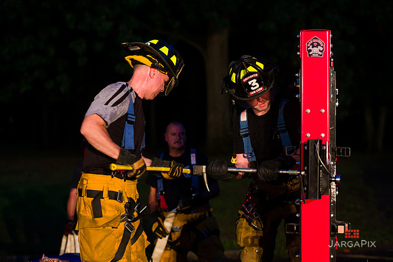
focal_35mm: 95
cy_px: 131
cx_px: 196
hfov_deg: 21.5
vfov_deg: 14.4
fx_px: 1036
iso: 3200
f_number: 3.2
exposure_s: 1/125
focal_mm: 95
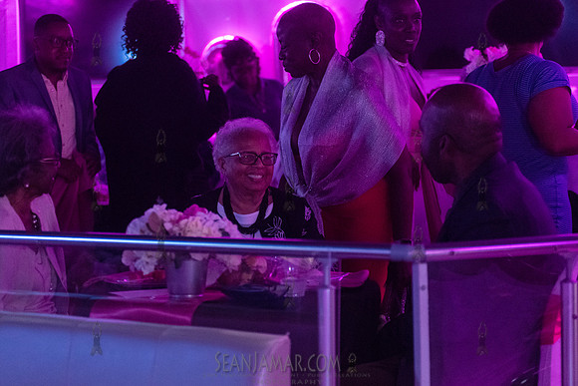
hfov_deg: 24.0
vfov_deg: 16.2
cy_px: 193
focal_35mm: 84
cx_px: 289
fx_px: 1357
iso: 10000
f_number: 3.2
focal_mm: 80
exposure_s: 1/250
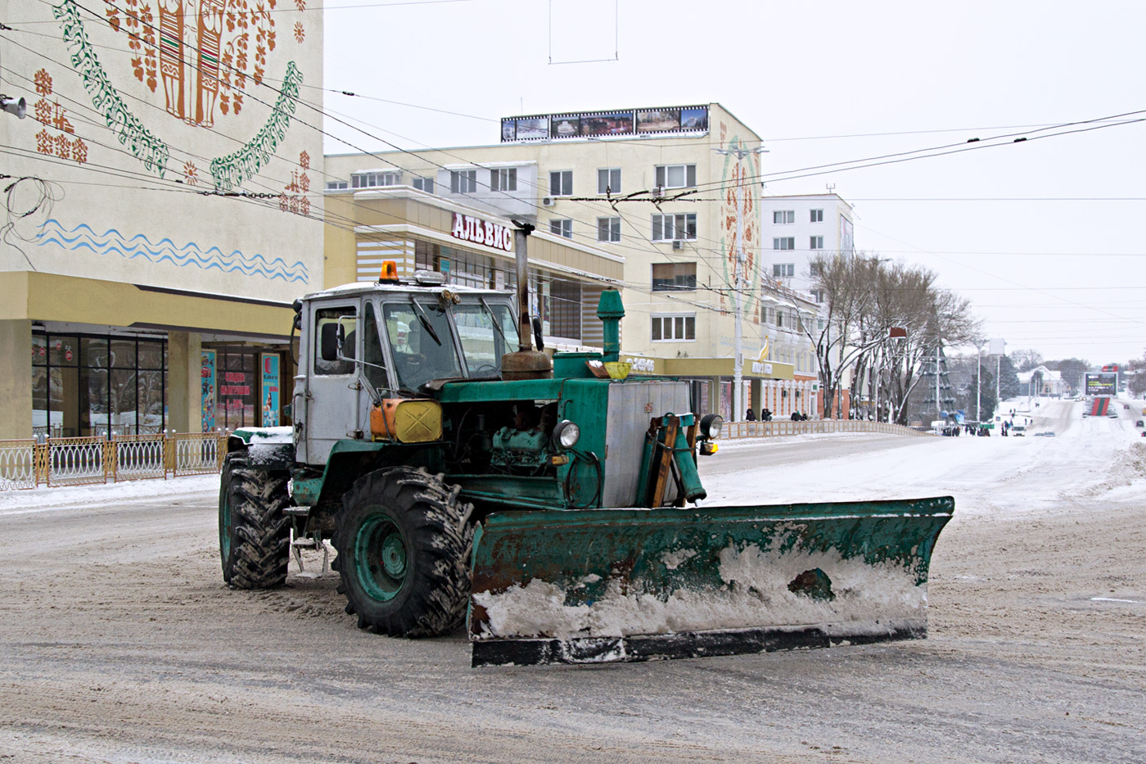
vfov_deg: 34.2
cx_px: 573
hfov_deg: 49.6
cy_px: 382
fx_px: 1241
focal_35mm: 39
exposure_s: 1/250
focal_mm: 26
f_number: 5.6
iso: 640
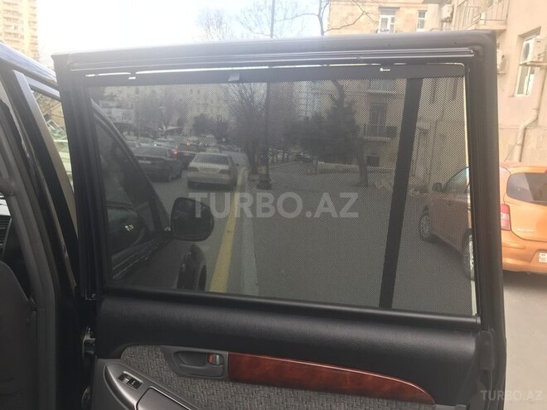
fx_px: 442
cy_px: 205
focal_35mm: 28
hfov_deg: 63.4
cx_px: 274
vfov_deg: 49.7
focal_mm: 3.99
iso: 25
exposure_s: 1/100
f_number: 1.8
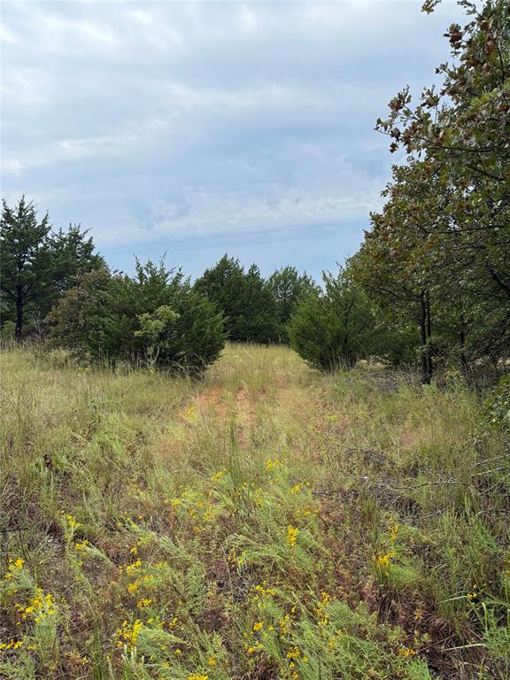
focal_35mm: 24
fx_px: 471
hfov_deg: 56.8
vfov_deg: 71.6
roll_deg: -1.5
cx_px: 255
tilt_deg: -2.2
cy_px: 340
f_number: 1.78
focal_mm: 6.76
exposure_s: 1/1727
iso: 100
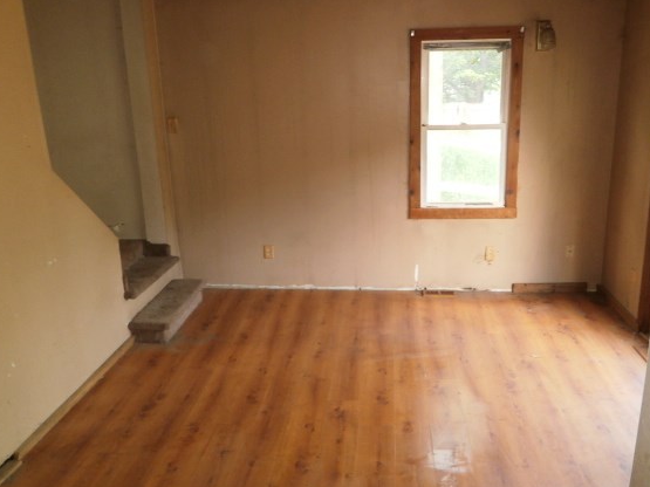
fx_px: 563
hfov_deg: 59.8
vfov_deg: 46.8
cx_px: 358
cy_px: 255
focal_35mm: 30
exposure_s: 1/30
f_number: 2.8
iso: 200
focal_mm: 4.7
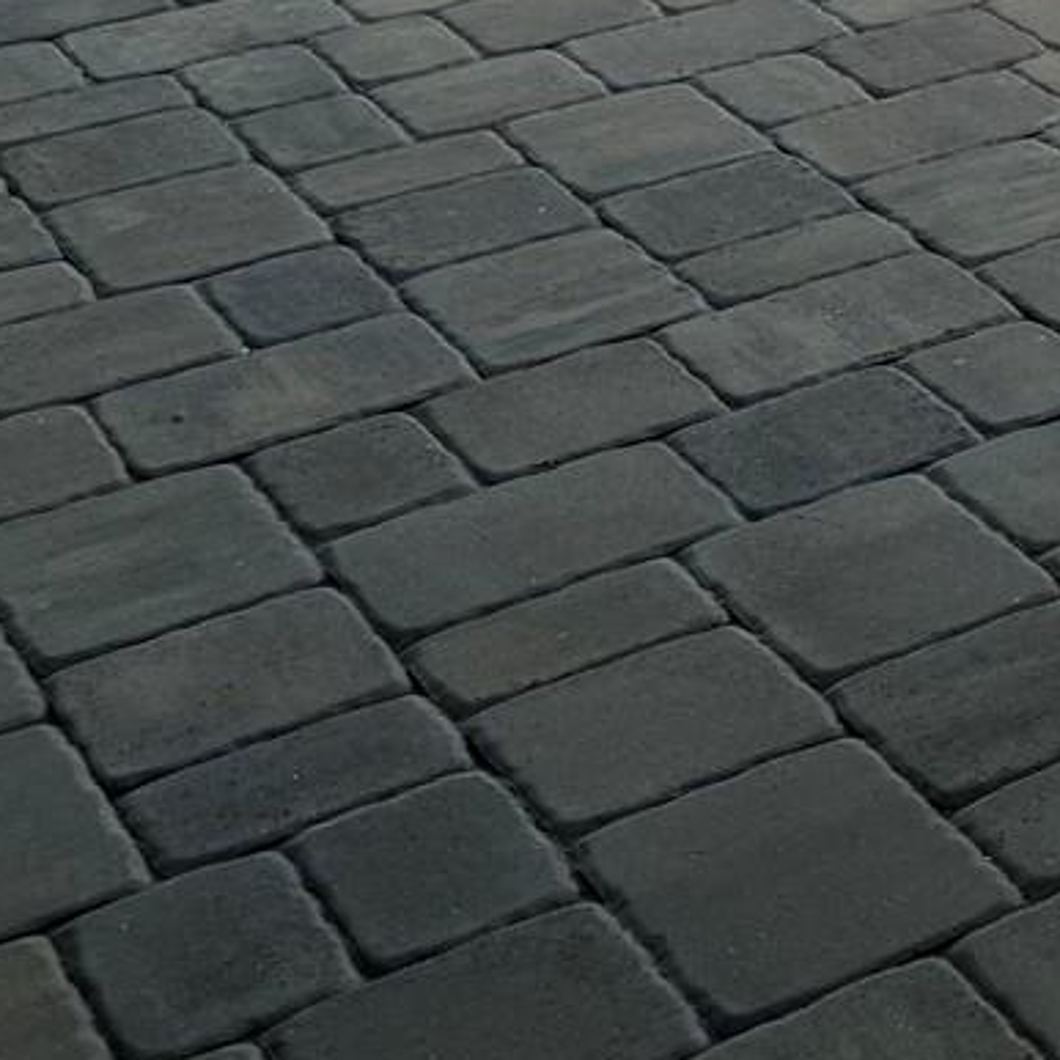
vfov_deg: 18.1
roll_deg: -1.7
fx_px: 3049
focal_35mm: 88
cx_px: 2007
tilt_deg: -11.7
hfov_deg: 16.1
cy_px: -401
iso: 80
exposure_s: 1/2611
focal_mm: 6.76
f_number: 1.78
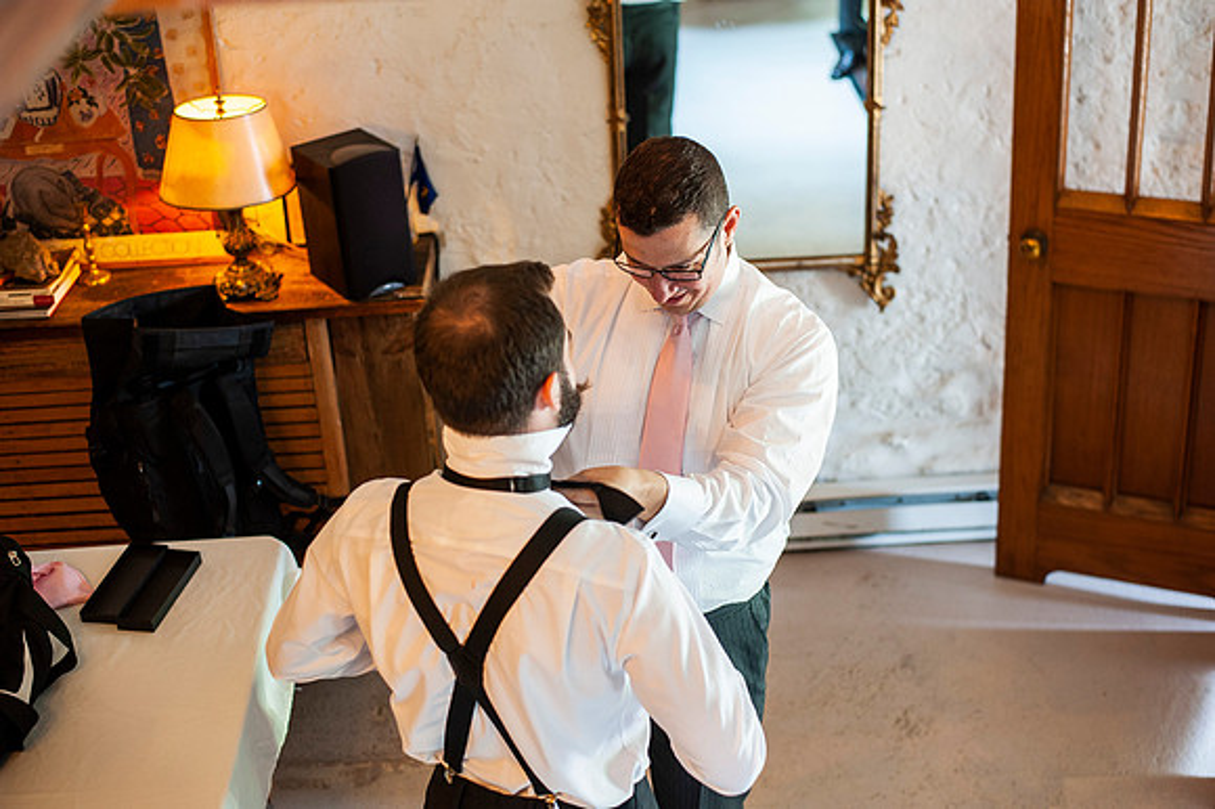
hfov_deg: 39.6
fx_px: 1686
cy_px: 404
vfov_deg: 27.0
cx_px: 608
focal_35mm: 50
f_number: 2.8
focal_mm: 50
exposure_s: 1/40
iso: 1000
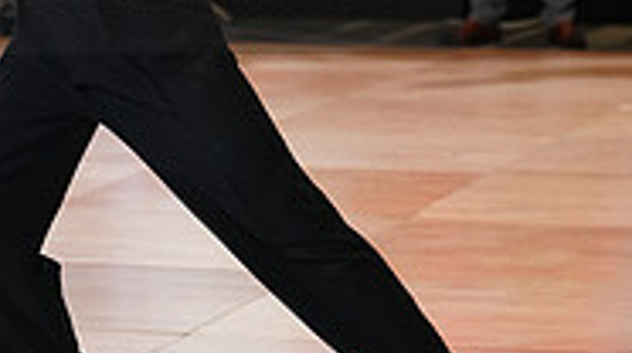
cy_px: -58
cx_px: -5
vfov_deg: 5.3
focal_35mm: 229
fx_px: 3832
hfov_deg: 9.4
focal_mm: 70
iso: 1600
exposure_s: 1/400
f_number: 2.8
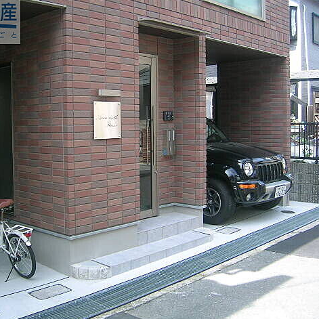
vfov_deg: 40.0
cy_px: 158
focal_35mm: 42
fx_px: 438
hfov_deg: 39.9
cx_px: 129
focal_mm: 5.4
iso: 50
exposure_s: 1/163
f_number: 2.8
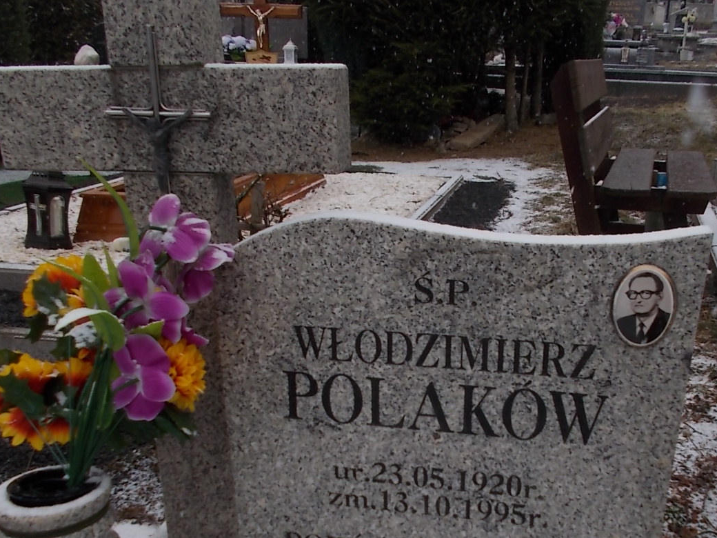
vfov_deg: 35.5
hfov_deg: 46.6
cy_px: 375
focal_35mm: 40
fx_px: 829
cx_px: 423
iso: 80
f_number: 3.2
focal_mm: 4.6
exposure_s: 1/320
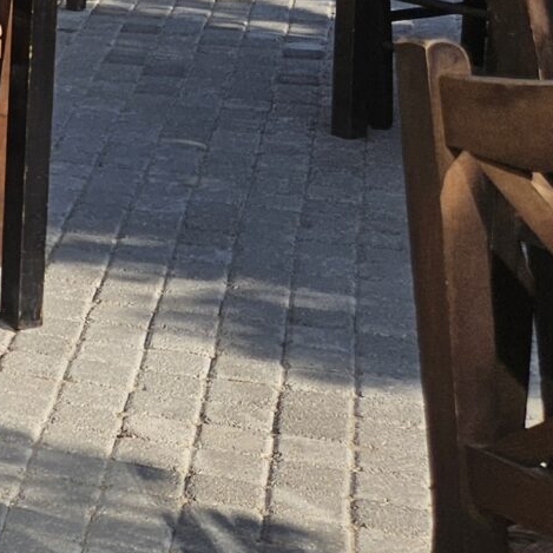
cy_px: -137
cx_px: -749
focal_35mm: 111
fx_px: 2006
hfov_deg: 12.5
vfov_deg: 15.1
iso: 25
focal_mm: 5.4
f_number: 1.8
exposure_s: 1/2359
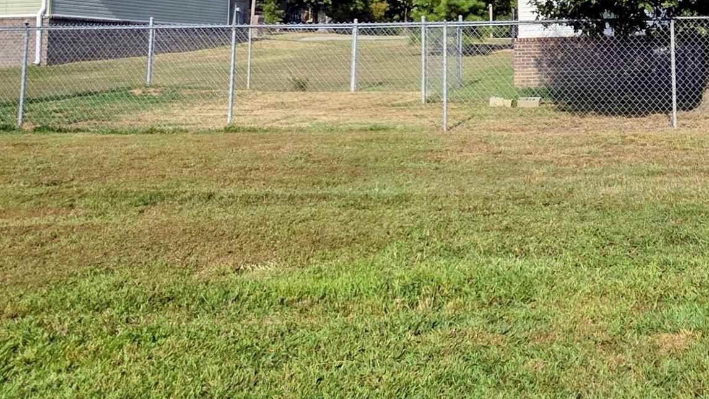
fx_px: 714
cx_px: 644
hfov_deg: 47.2
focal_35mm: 38
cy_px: -22
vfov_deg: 28.7
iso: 40
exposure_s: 1/1915
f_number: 1.9
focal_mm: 2.2
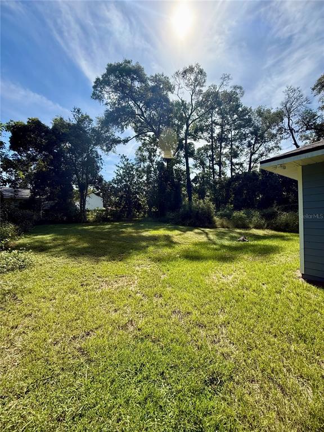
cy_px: 216
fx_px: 175
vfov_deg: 102.1
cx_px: 162
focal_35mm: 14
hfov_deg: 85.7
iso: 64
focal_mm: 2.22
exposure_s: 1/1534
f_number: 2.2
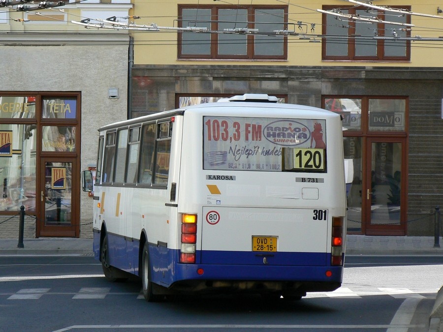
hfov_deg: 13.7
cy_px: 166
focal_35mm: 144
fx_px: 1843
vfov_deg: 10.3
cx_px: 222
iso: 125
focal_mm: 24.1
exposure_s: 1/500
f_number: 3.3
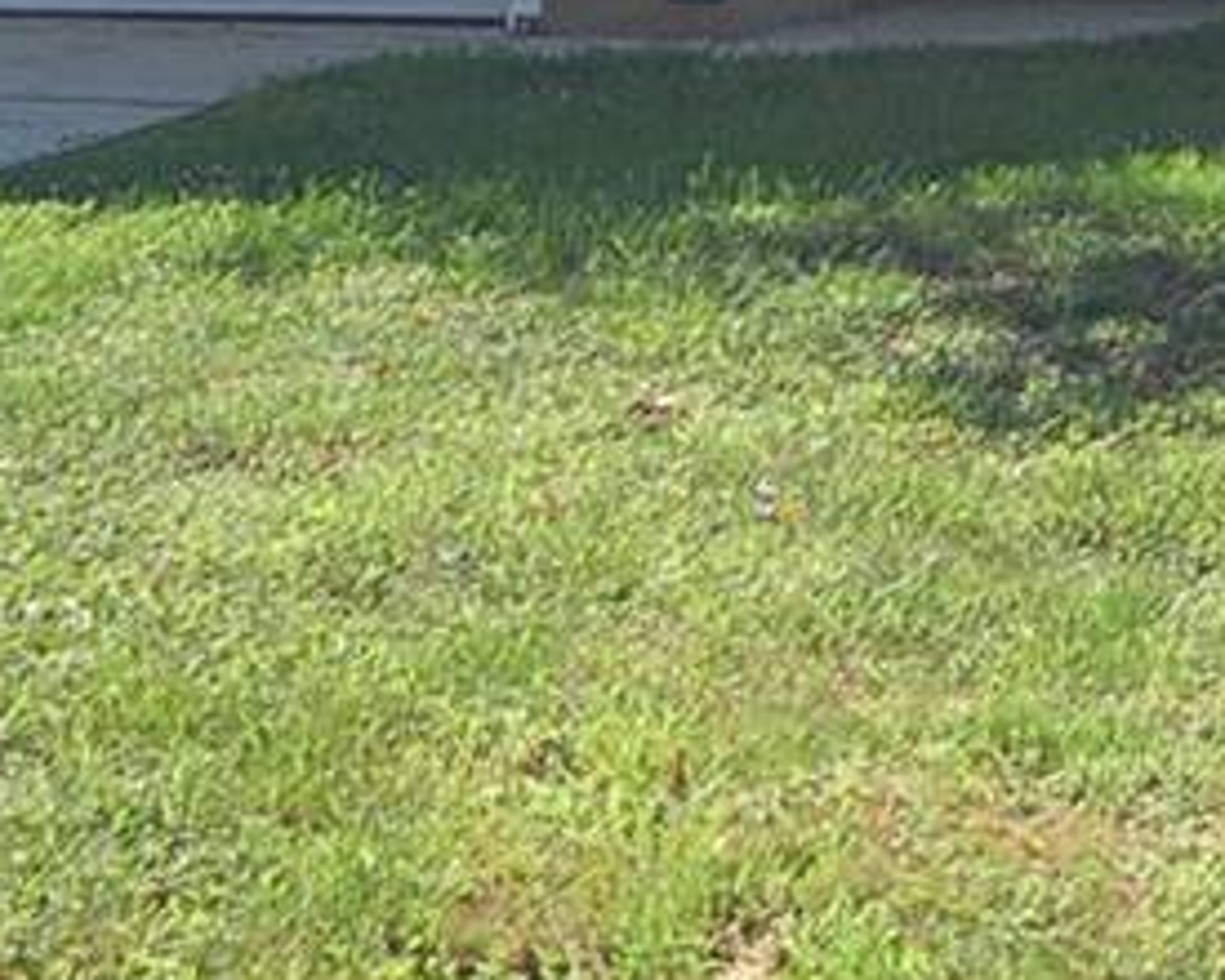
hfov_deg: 12.3
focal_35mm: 157
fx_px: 5692
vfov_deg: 9.7
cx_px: 882
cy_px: -245
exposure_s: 1/200
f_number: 7.1
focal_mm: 30
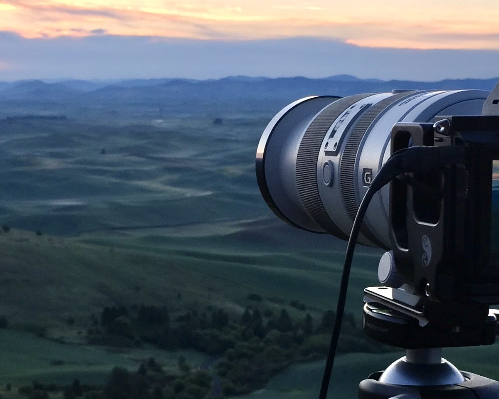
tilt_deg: -10.0
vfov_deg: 19.7
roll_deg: -1.1
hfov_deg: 24.7
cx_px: 237
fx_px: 1137
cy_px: 307
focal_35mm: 77
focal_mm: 4.15
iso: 32
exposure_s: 1/123
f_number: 2.2
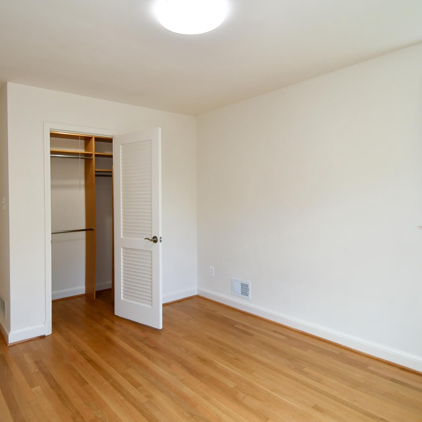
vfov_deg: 67.3
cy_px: 211
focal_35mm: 23
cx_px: 185
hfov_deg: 67.0
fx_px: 317
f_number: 4.5
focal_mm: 12
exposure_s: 1/80
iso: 200
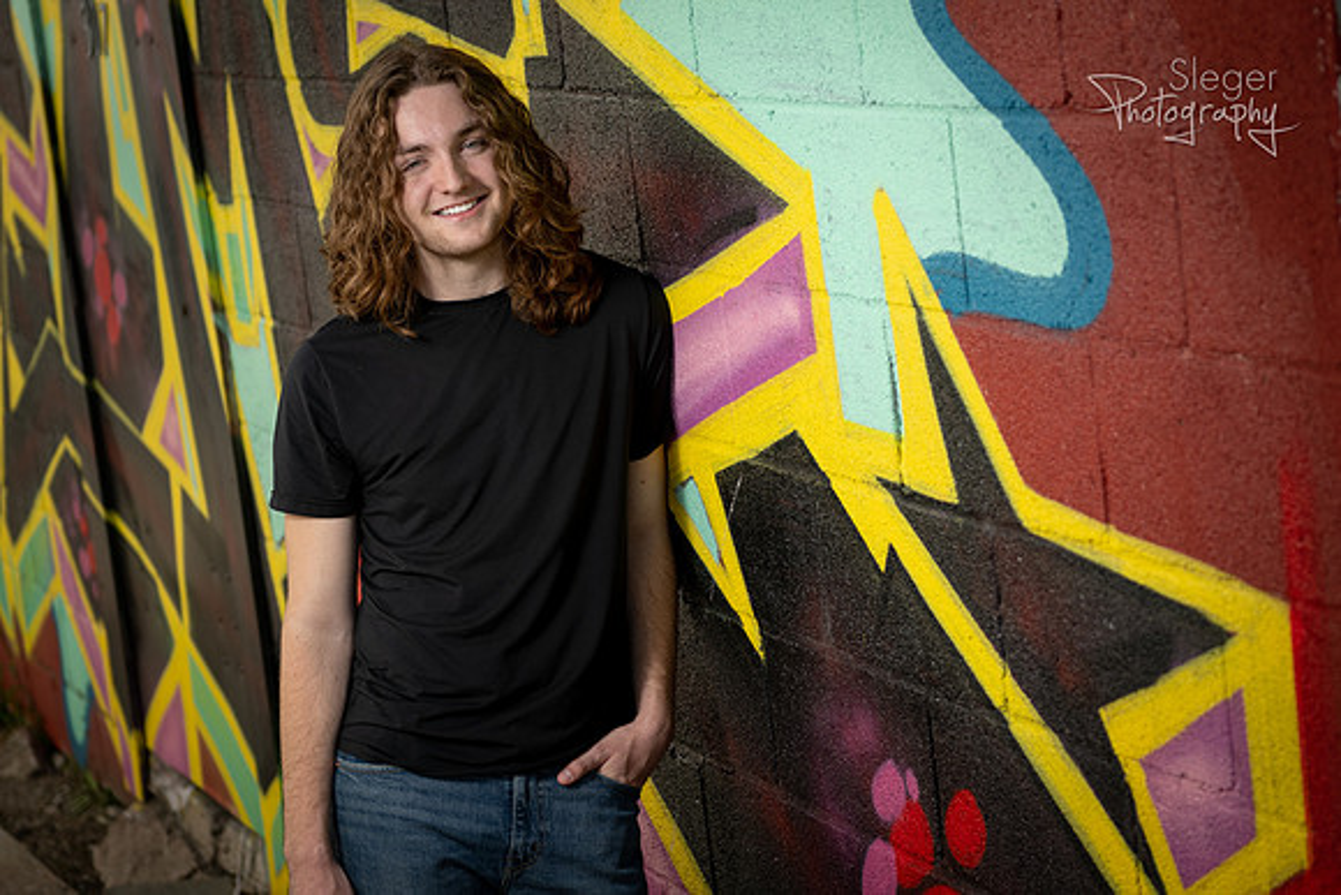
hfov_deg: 22.8
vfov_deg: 15.3
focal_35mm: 89
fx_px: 3320
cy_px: 485
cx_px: 637
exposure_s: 1/1000
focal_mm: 70
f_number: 2.8
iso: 100
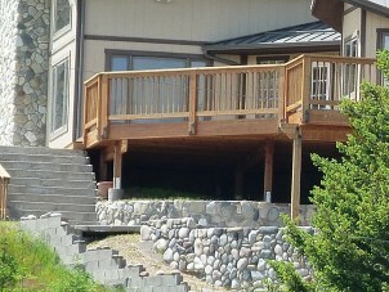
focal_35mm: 816
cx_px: 443
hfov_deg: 2.4
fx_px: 9177
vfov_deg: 1.8
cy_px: 135
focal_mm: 43.5
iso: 125
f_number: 4.5
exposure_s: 1/250
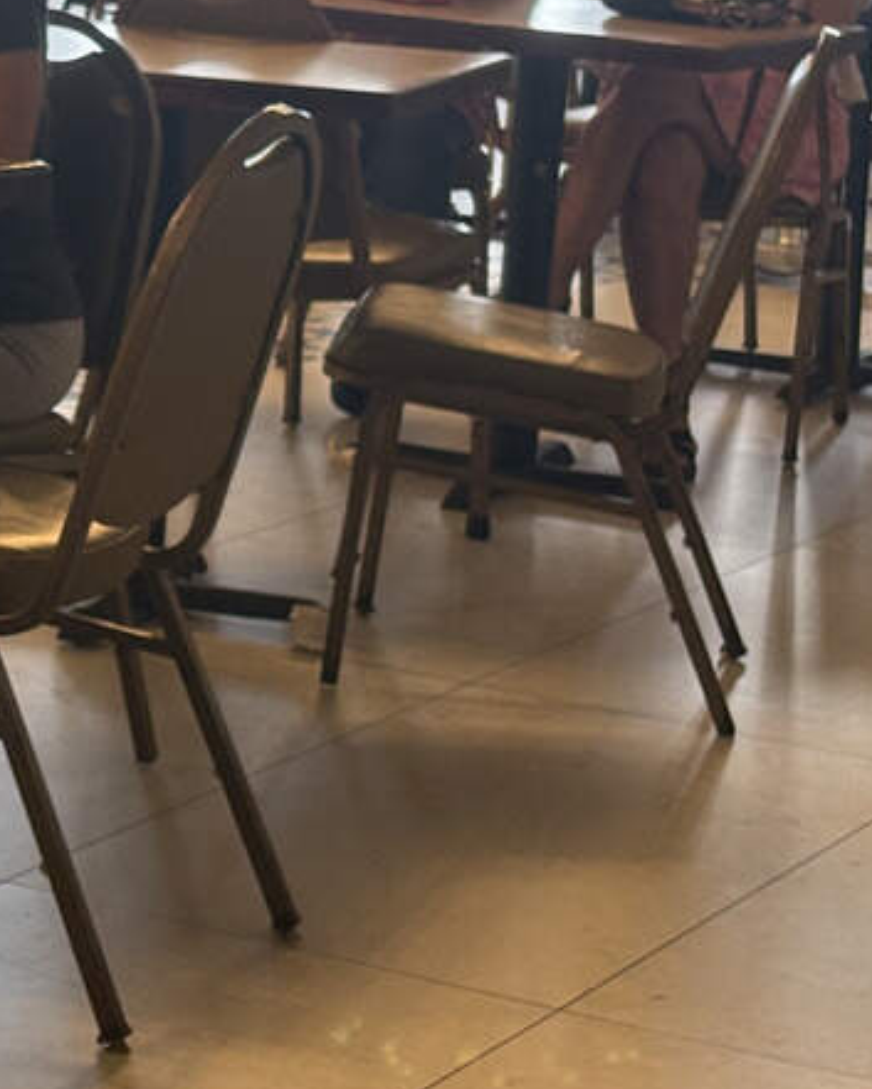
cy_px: 64
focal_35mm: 138
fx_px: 4450
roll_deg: -2.6
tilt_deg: -6.4
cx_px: -504
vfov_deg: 13.8
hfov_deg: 10.7
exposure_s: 1/60
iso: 80
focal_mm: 5.96
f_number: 1.6
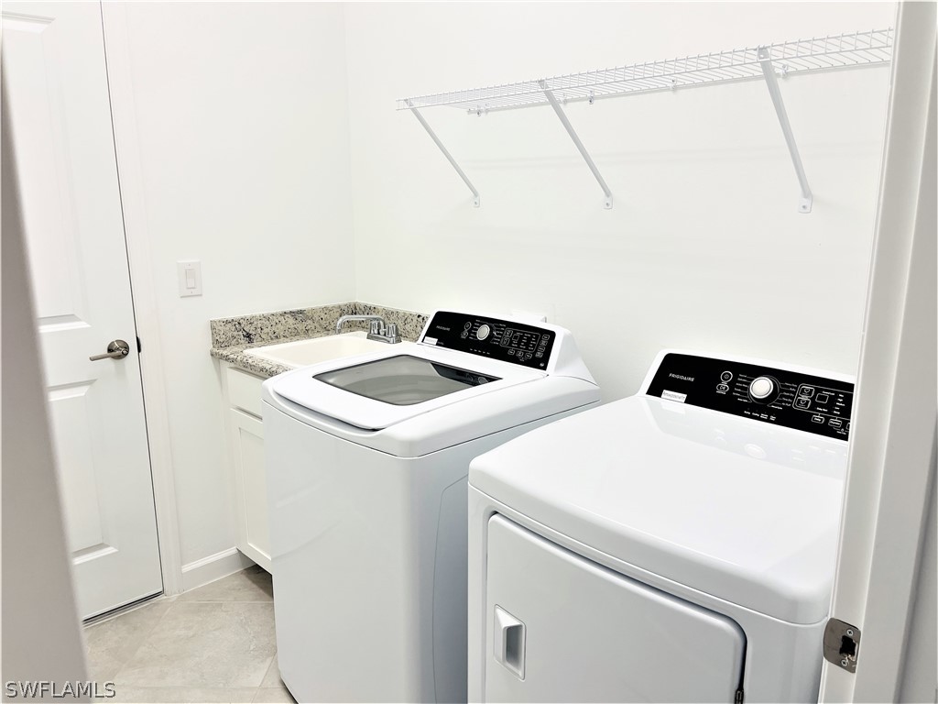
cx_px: 469
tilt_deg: -13.5
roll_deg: -0.2
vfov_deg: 53.1
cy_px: 352
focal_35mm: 26
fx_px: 705
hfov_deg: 67.3
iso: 50
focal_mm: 5.1
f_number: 1.6
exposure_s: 1/120
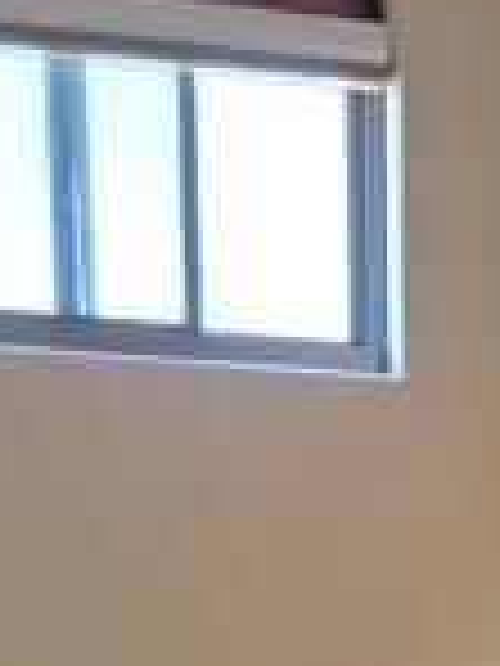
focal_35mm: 121
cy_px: 1382
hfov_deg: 12.0
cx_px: 554
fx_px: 2330
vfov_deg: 13.6
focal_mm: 5.9
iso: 125
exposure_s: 1/60
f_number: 2
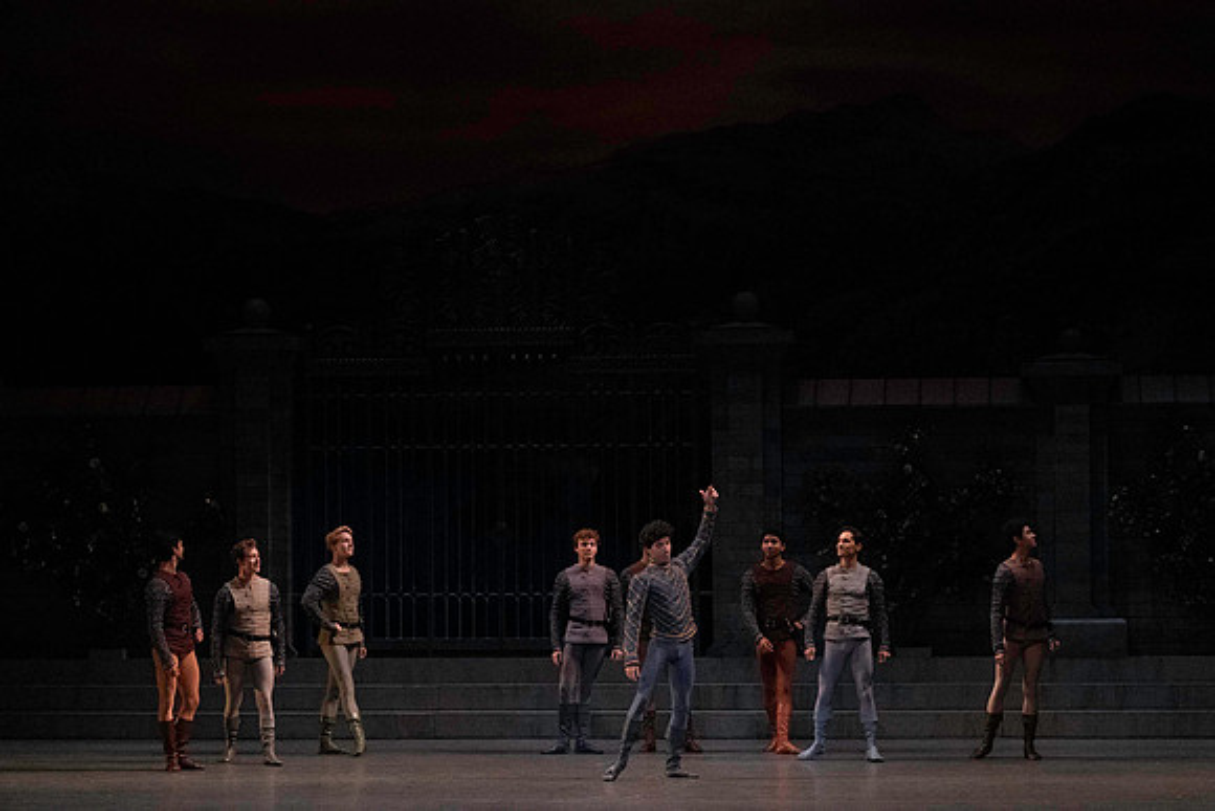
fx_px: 3443
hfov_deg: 20.0
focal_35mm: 102
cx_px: 608
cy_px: 406
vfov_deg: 13.4
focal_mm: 102
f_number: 14
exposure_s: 1/400
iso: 20000
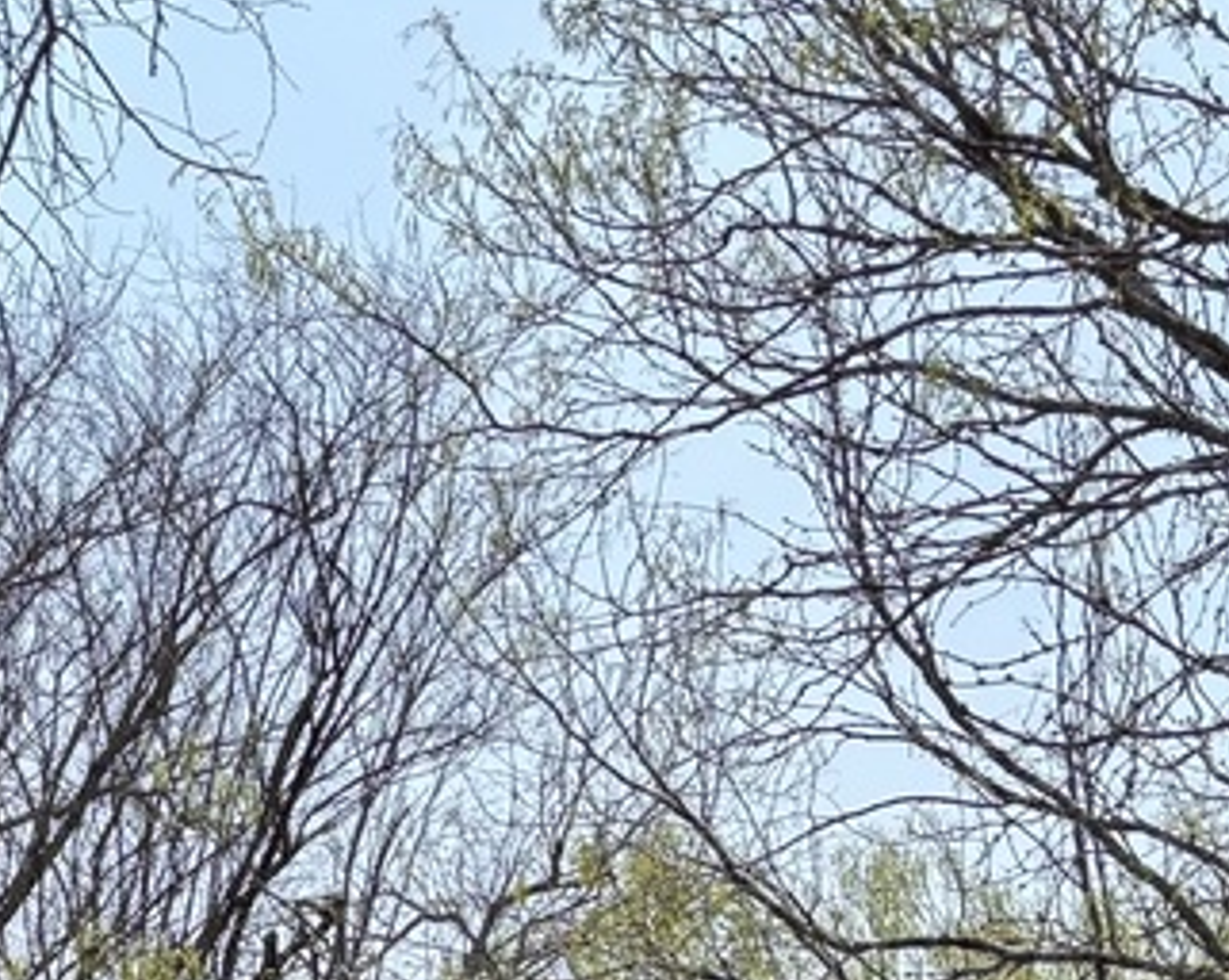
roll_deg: +0.0
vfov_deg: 12.7
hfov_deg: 15.1
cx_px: -819
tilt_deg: +1.3
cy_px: 1527
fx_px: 4142
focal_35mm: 114
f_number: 1.6
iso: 50
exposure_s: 1/3021
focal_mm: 5.96
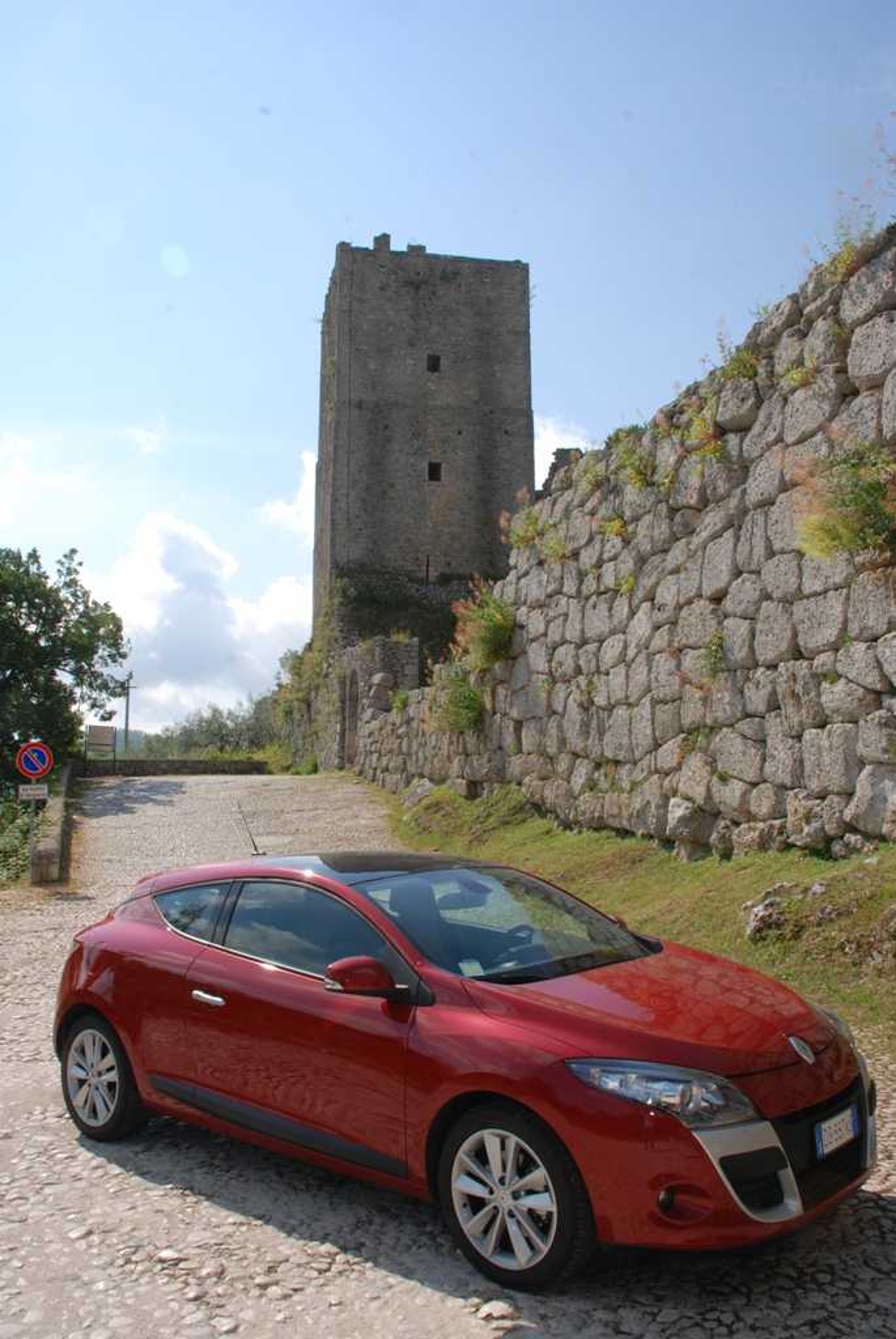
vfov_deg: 61.9
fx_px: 1117
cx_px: 448
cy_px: 670
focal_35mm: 30
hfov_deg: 43.7
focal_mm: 20
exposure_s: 1/60
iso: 100
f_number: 14
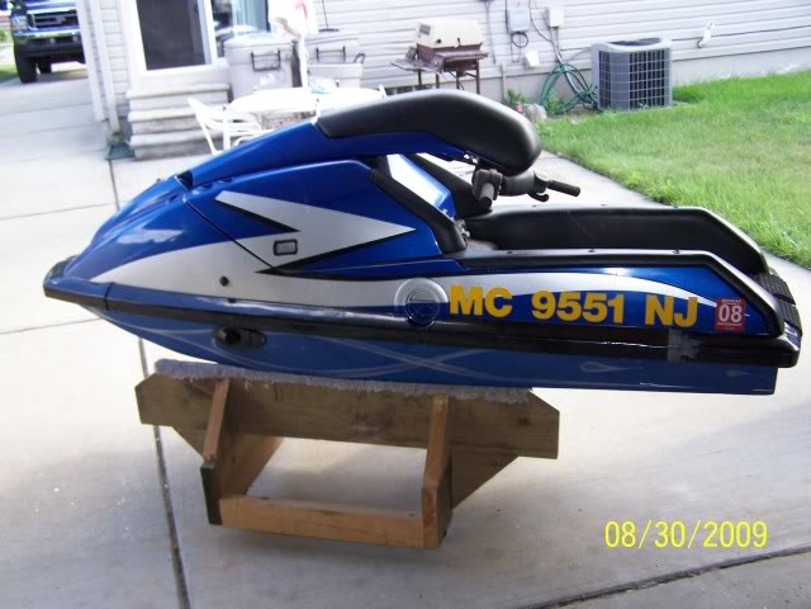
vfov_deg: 37.7
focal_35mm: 38
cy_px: 304
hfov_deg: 49.0
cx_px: 406
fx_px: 890
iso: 80
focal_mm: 6.3
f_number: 2.8
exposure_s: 1/60
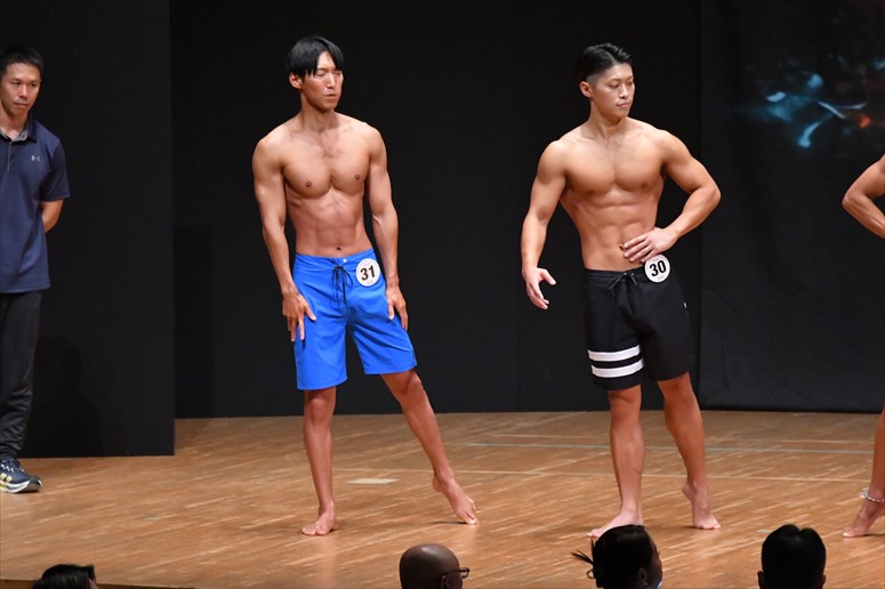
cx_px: 442
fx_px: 6634
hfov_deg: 7.6
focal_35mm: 270
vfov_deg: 5.1
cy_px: 294
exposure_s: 1/400
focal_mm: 180
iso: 8000
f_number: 5.6
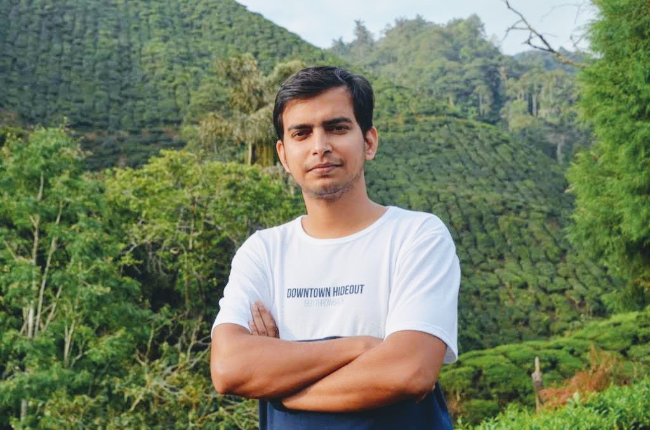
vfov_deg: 23.7
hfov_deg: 35.1
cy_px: 215
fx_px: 1027
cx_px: 325
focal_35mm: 57
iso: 200
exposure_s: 1/200
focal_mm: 38
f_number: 7.1
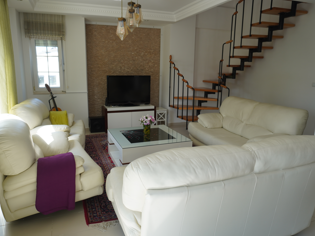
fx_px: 237
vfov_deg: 53.1
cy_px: 118
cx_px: 151
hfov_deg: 67.3
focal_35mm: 26
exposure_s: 1/100
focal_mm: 16
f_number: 5
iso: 100
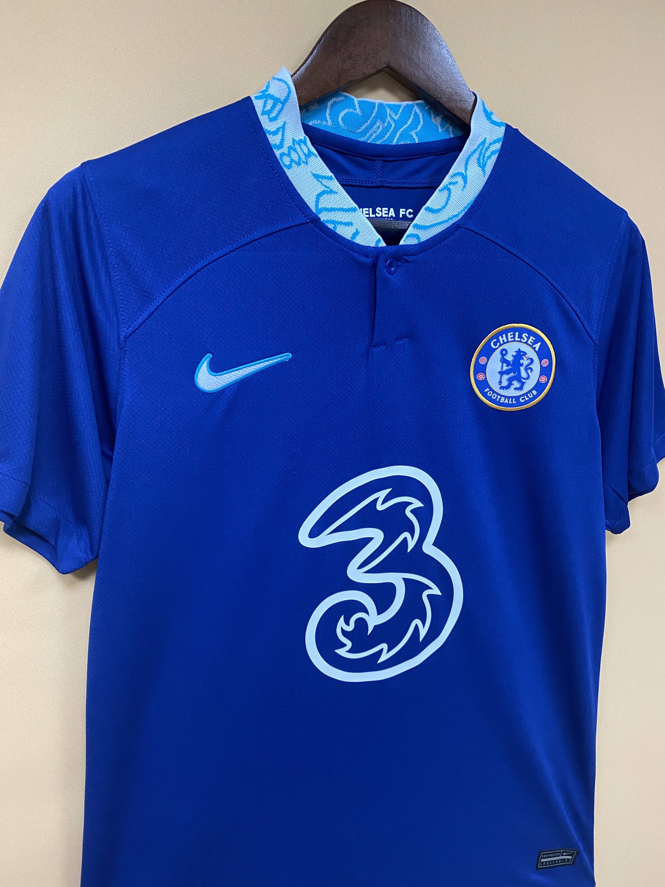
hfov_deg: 53.1
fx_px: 666
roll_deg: -1.4
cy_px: 444
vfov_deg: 67.3
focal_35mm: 26
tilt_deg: -11.0
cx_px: 332
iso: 500
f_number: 1.8
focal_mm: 4.25
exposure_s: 1/50
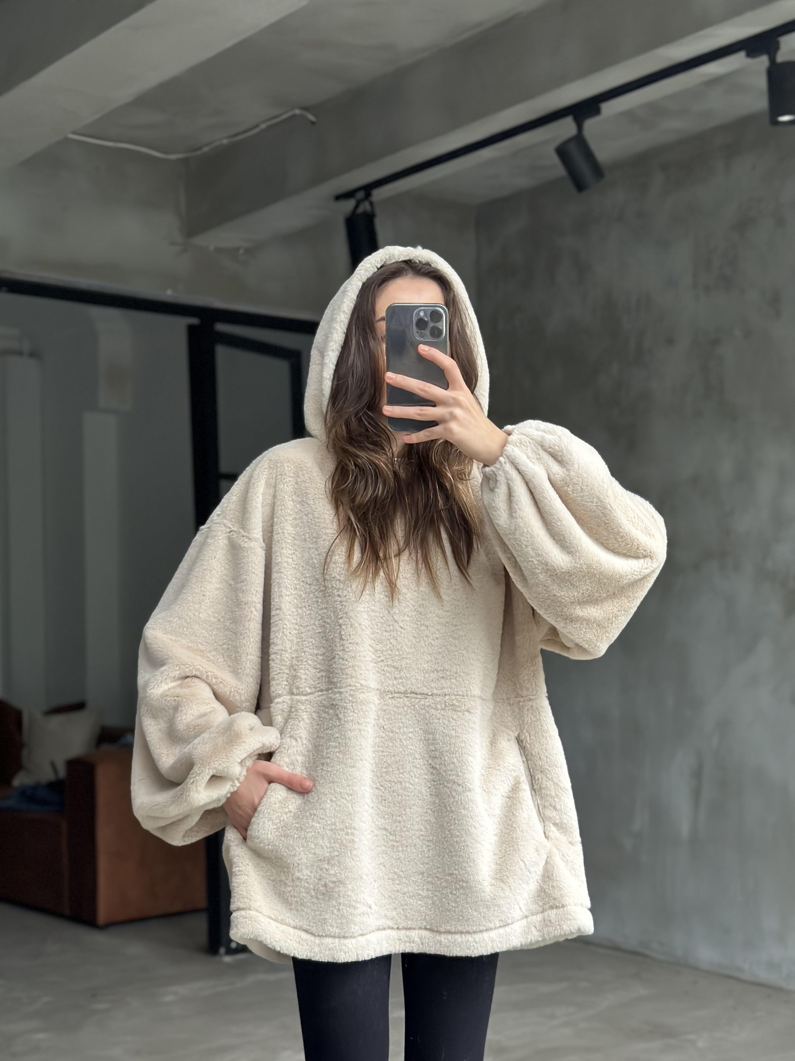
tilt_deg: -18.7
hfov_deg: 28.0
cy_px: 574
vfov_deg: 36.8
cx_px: 388
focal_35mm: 52
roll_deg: +0.3
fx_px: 1593
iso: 250
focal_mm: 6.86
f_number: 1.78
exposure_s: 1/60
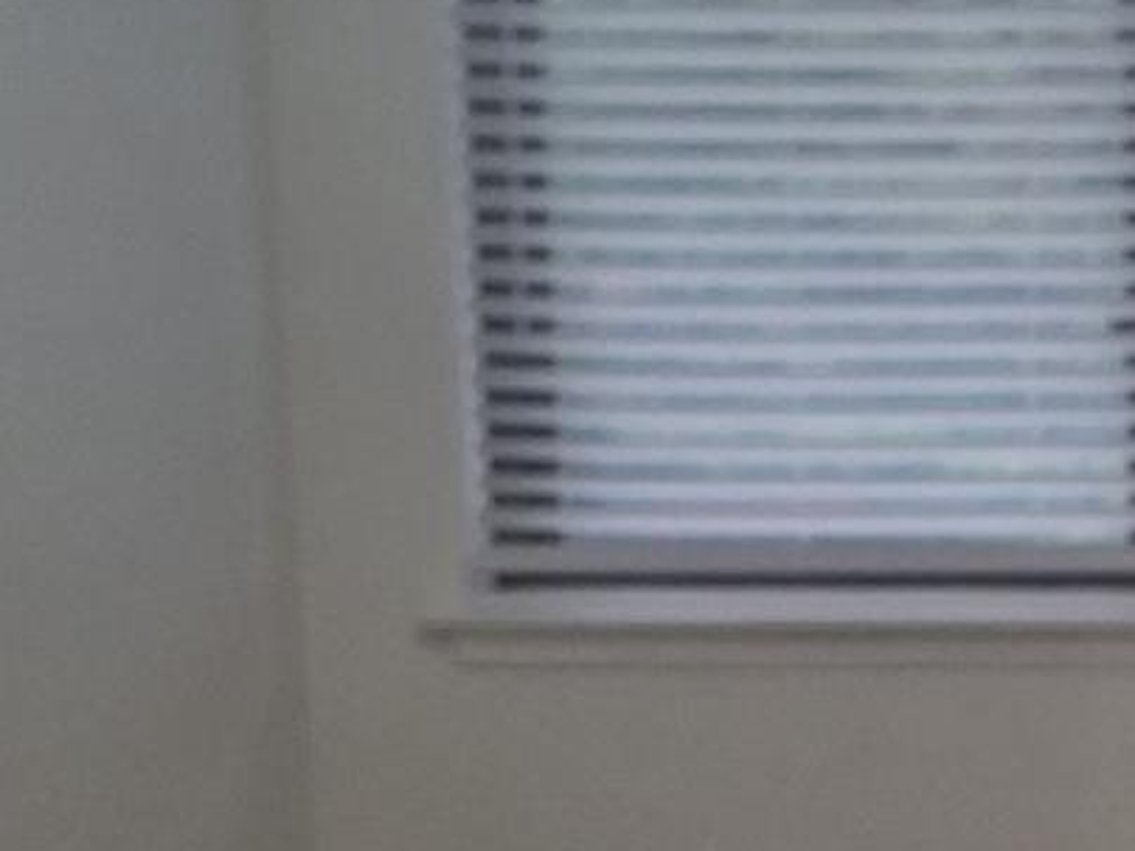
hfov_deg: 19.9
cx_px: 1191
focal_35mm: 95
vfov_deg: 15.5
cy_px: 609
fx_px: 3115
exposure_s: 1/120
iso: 100
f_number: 1.8
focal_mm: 4.69
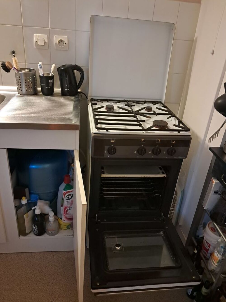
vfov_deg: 65.3
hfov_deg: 51.4
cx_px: 113
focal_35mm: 27
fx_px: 235
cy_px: 151
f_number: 1.8
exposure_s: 1/20
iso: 800
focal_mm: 4
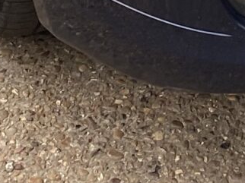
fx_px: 1464
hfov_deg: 9.4
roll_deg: +1.6
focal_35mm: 207
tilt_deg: -12.7
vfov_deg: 6.2
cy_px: -491
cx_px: 332
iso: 32
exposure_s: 1/311
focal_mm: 4.25
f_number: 1.8
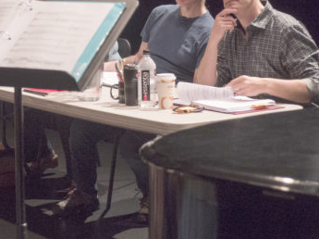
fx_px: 985
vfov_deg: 13.7
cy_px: 26
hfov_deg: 18.2
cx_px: 61
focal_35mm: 107
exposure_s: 1/60
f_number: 2.8
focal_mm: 24
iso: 1250
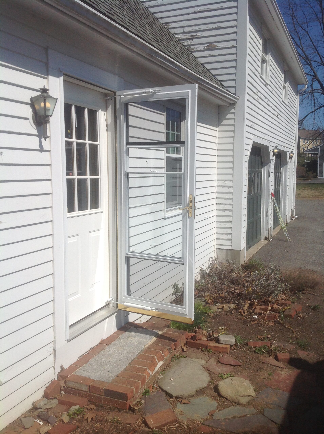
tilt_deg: -7.5
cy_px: 217
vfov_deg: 52.7
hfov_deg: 40.6
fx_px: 438
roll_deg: +0.1
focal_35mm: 35
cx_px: 162
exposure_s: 1/5051
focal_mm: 4.28
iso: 64
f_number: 2.4
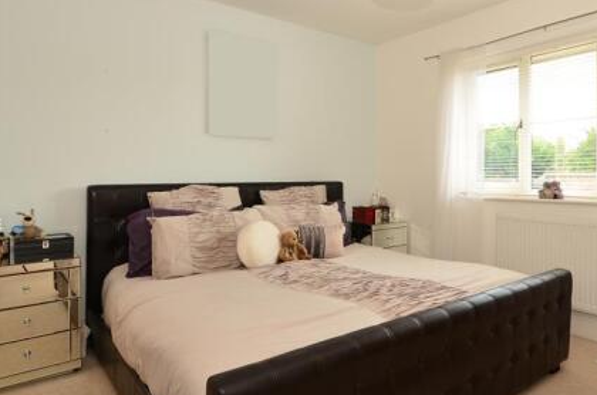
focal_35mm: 26
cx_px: 395
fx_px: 427
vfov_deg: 49.5
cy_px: 169
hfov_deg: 68.1
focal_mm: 11
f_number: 10
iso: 320
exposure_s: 1/40
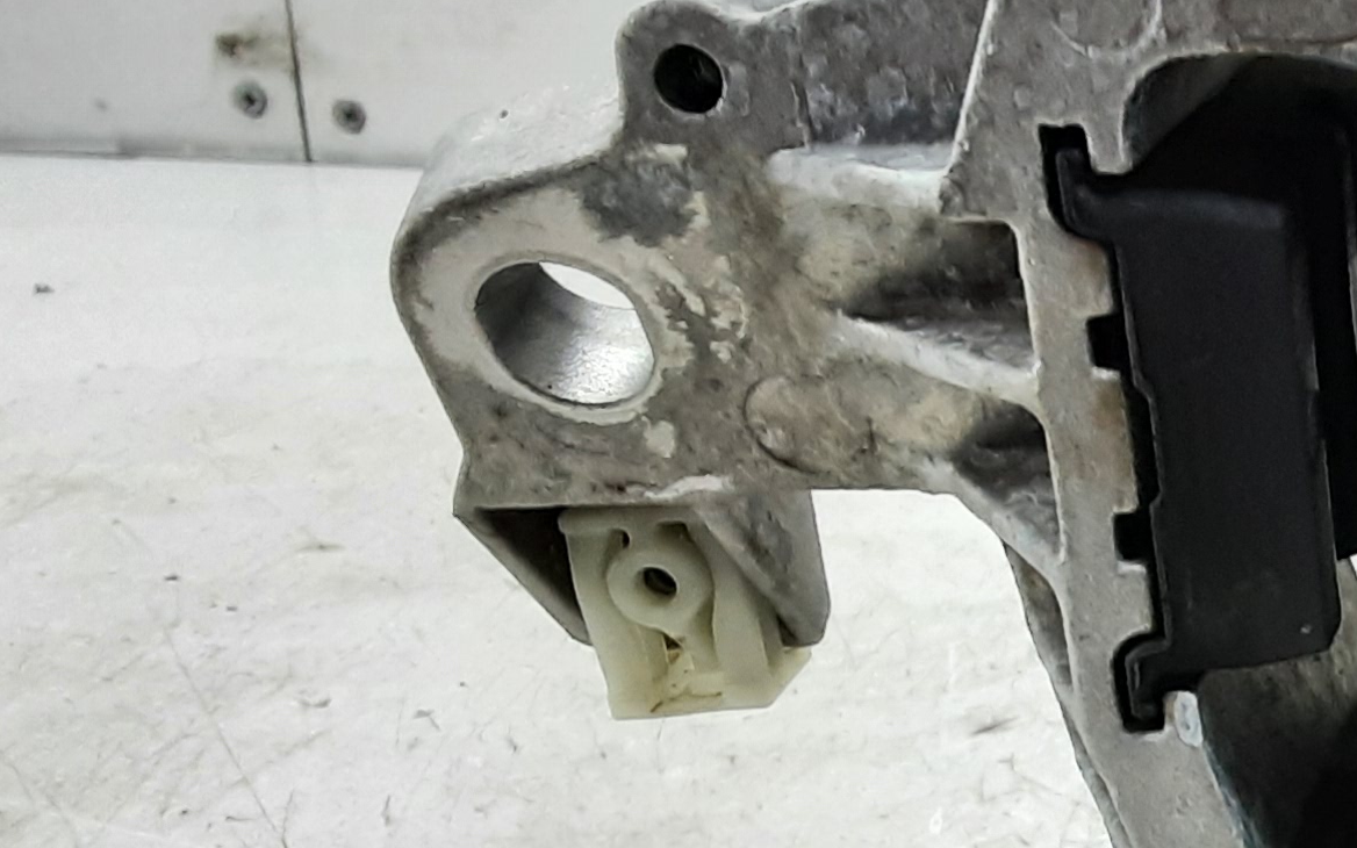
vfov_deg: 16.0
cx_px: 1706
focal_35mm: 80
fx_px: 2959
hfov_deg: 23.2
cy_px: 857
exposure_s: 1/50
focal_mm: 2.91
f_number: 1.9
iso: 160
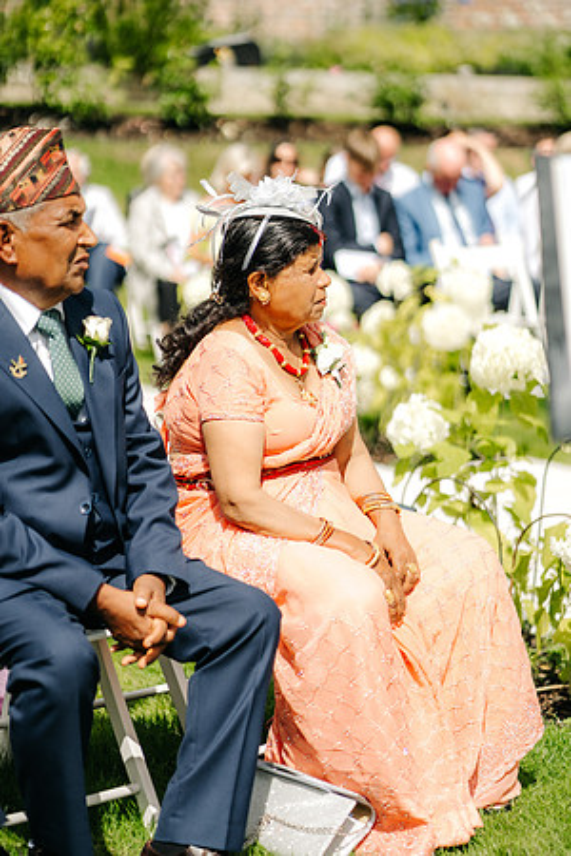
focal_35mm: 85
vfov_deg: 23.9
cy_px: 428
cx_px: 286
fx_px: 2022
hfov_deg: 16.1
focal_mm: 85
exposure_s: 1/6400
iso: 100
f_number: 2
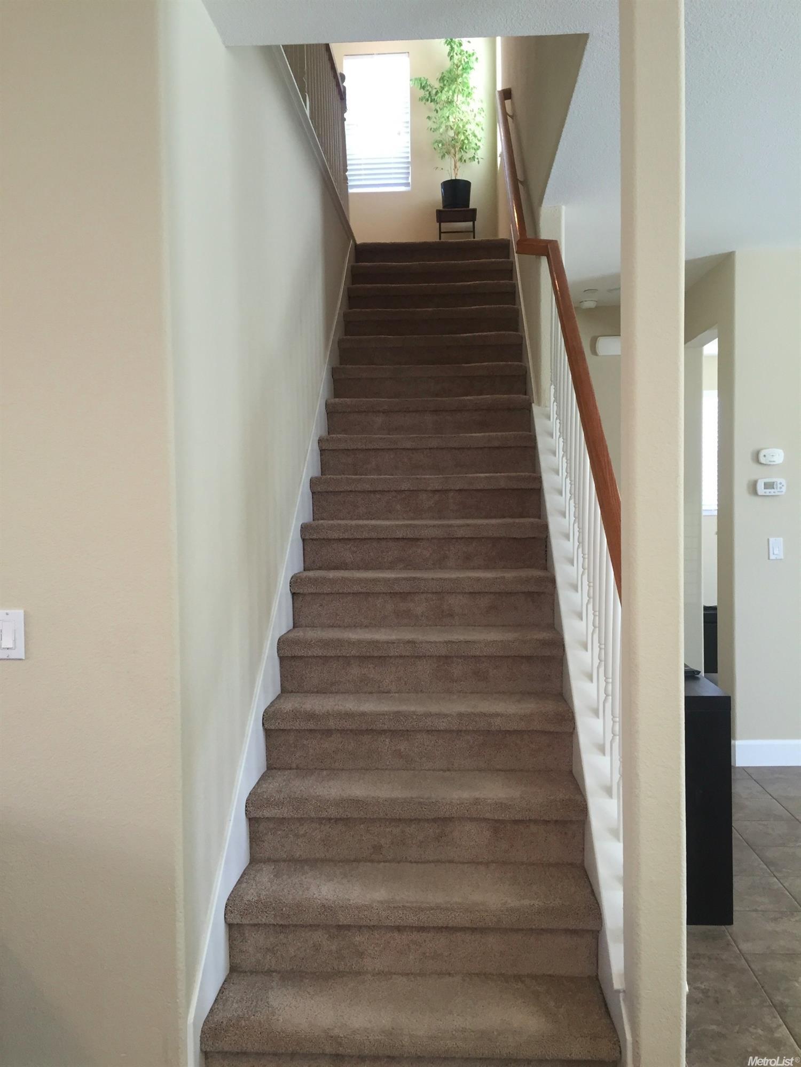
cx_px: 400
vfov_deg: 61.7
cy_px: 534
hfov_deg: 48.2
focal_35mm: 29
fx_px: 895
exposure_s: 1/30
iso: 80
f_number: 2.2
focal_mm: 4.15
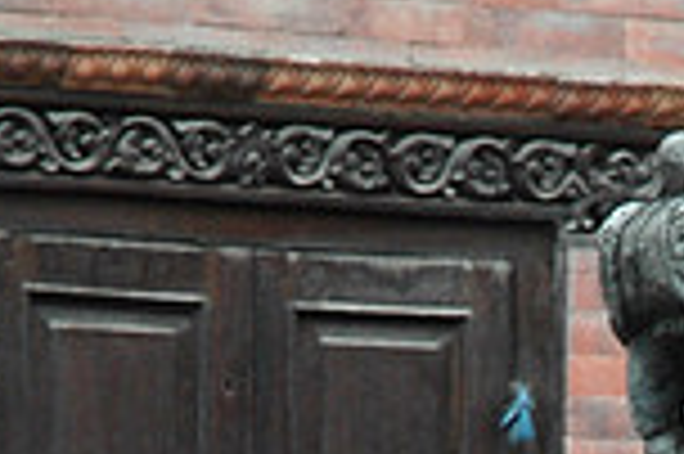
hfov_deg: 4.2
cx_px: 968
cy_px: 865
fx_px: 9186
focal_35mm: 484
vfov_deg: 2.8
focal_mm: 70
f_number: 4.5
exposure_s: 1/80
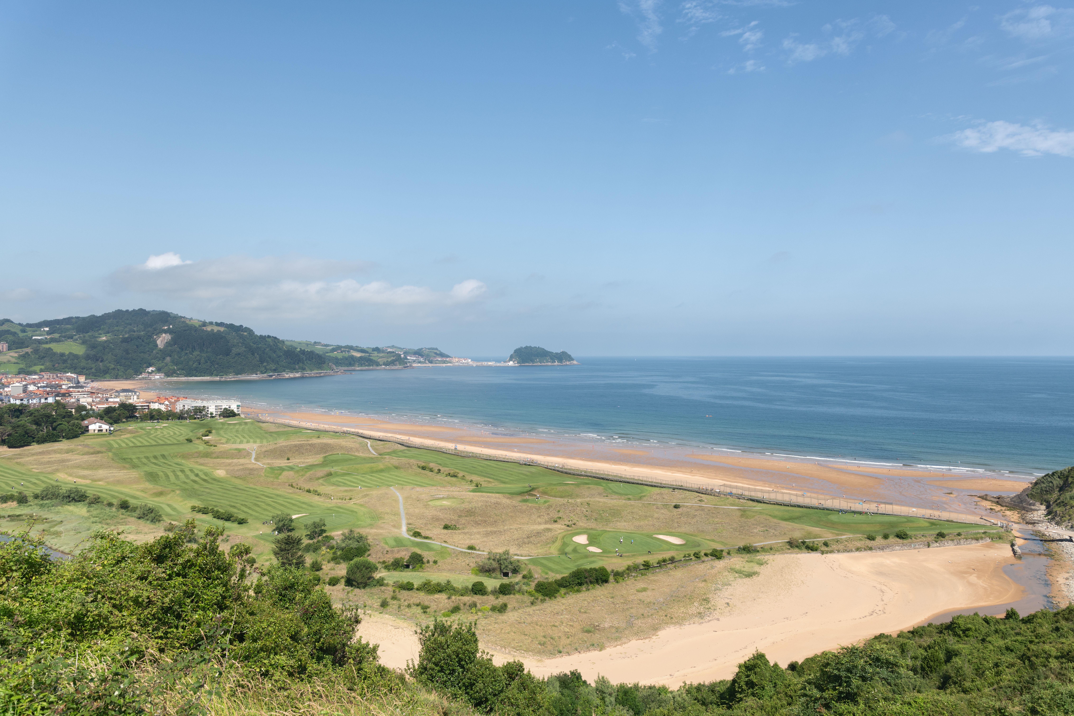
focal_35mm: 24
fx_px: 716
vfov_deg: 53.1
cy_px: 358
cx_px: 537
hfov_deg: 73.7
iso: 100
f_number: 8
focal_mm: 24
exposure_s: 1/250
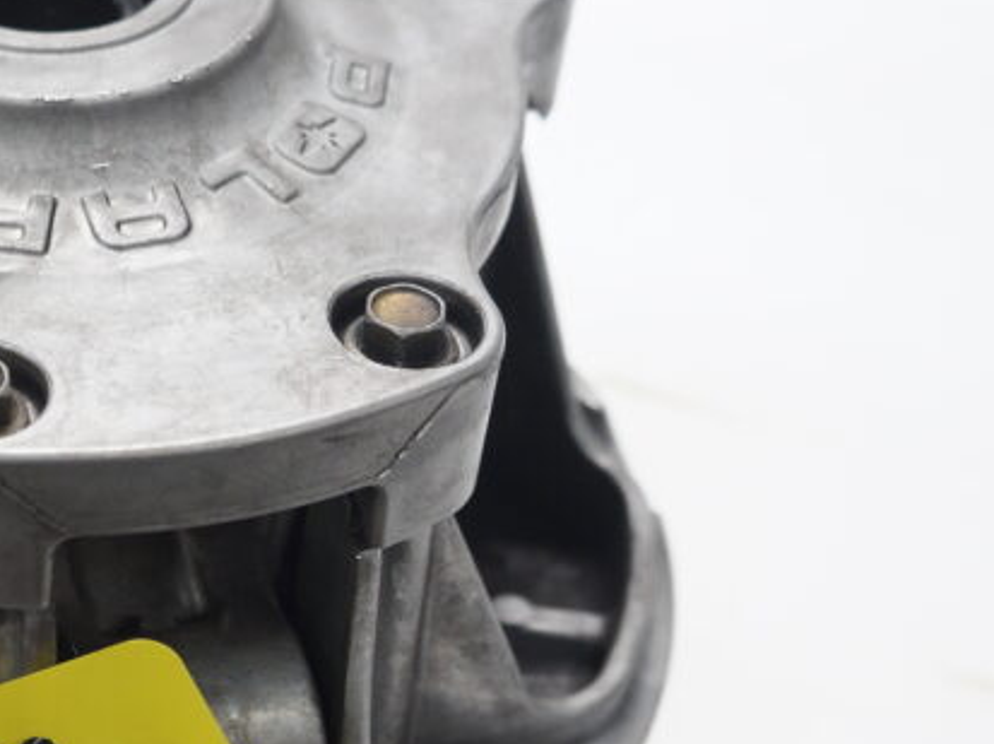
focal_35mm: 75
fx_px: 2157
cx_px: -2
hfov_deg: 24.7
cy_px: 577
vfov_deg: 19.4
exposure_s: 1/60
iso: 320
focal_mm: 21
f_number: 4
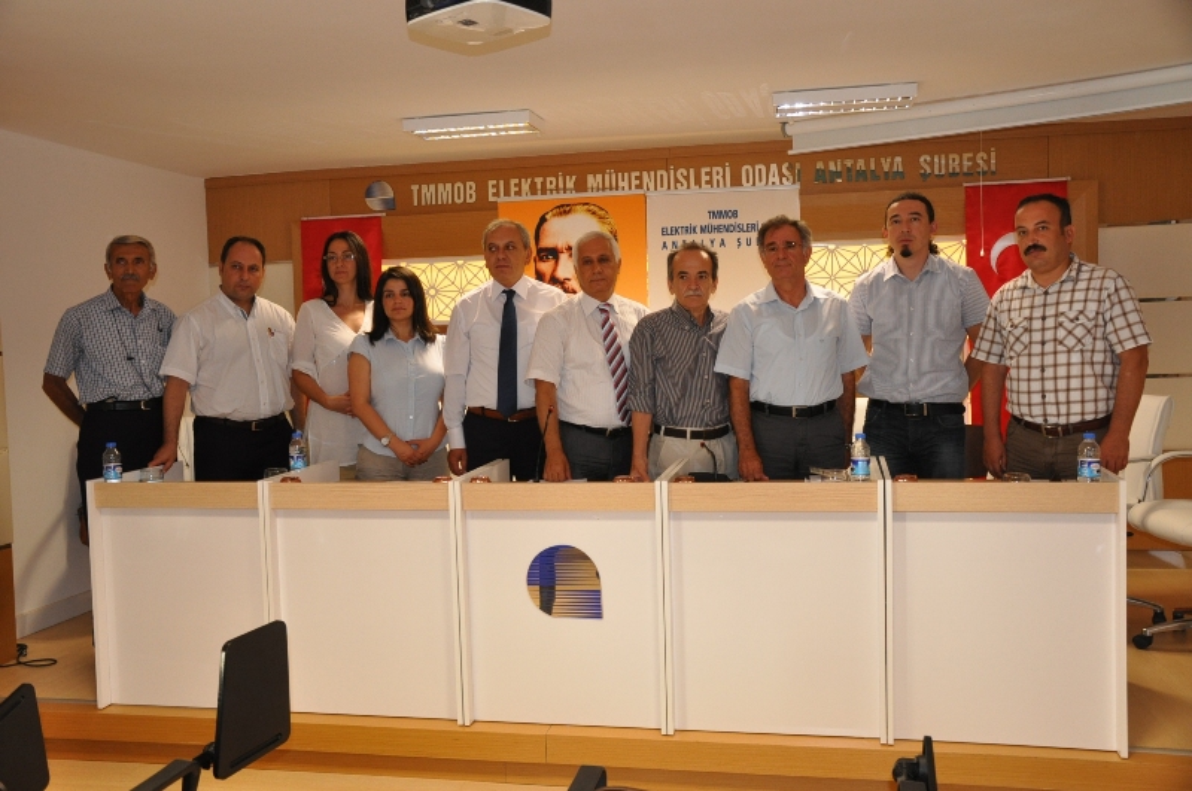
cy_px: 396
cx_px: 596
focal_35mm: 33
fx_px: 1091
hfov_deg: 57.3
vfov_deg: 39.9
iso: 800
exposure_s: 1/60
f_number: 3.8
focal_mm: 22
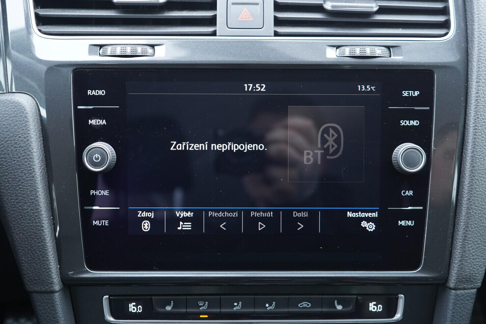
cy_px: 162
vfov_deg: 36.9
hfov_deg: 53.1
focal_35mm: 36
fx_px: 486
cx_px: 243
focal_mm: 24
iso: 800
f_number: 2.8
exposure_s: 1/40
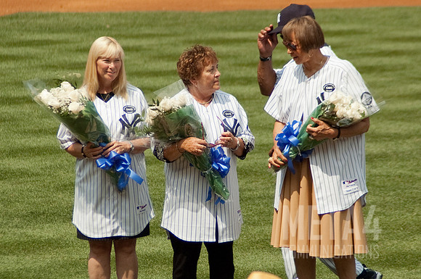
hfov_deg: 4.4
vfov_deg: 2.9
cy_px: 156
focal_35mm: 473
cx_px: 230
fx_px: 5528
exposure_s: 1/2000
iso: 320
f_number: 5.6
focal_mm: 210
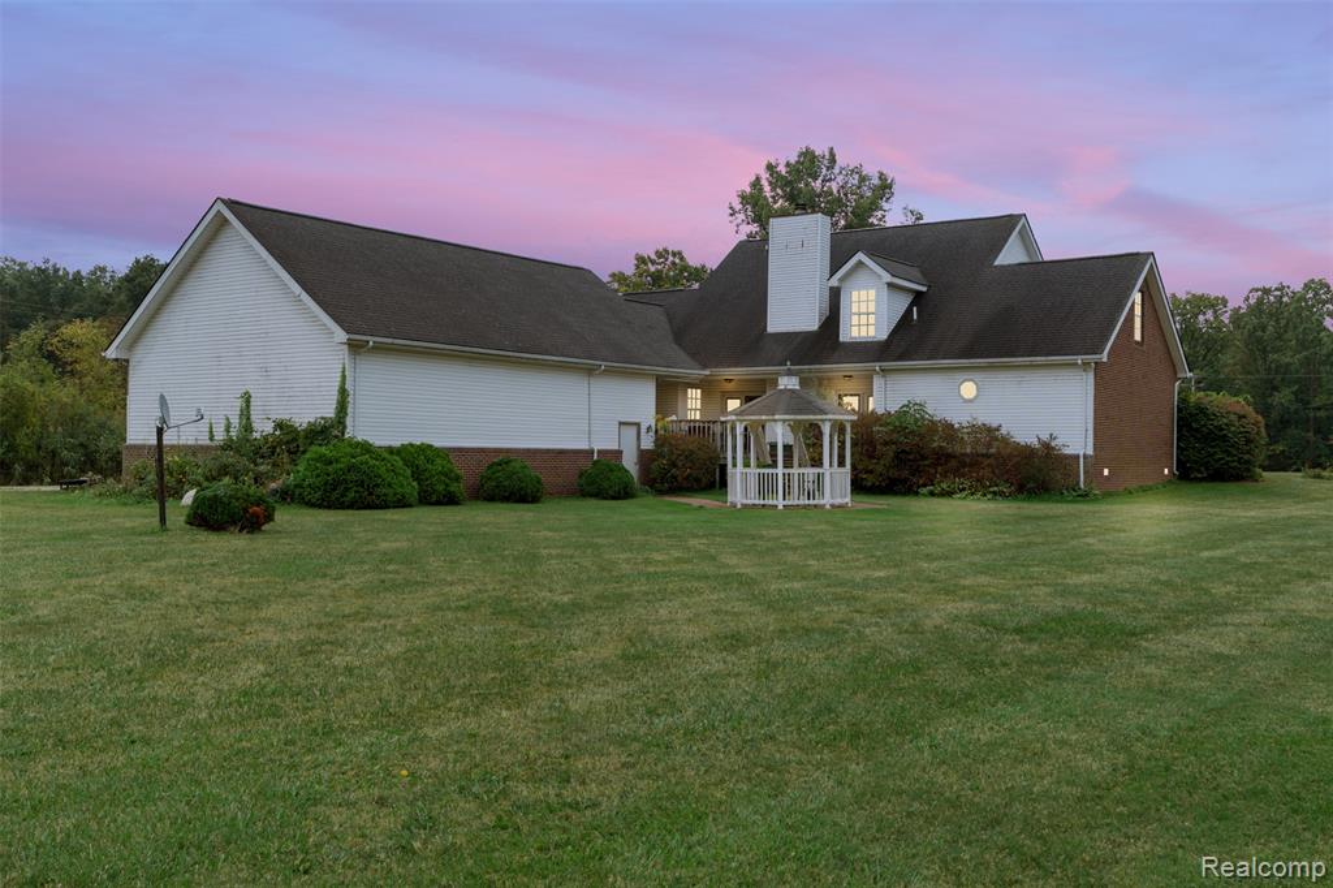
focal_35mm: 35
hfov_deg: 54.4
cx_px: 666
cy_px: 444
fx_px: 1295
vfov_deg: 37.8
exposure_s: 1/80
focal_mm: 35
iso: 400
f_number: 8
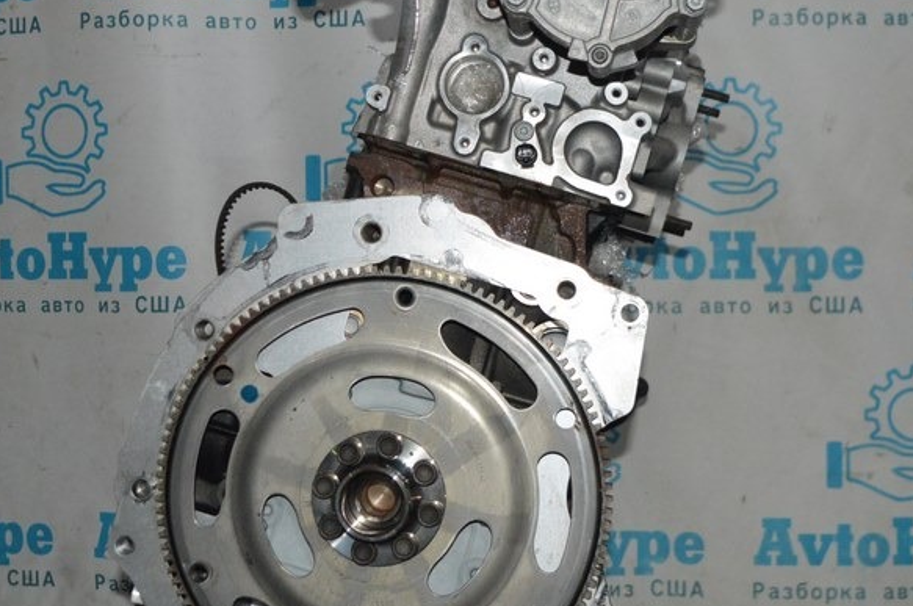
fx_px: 1469
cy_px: 273
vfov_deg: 23.3
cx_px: 446
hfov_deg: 34.5
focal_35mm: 58
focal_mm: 22
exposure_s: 1/60
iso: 1800
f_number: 3.8
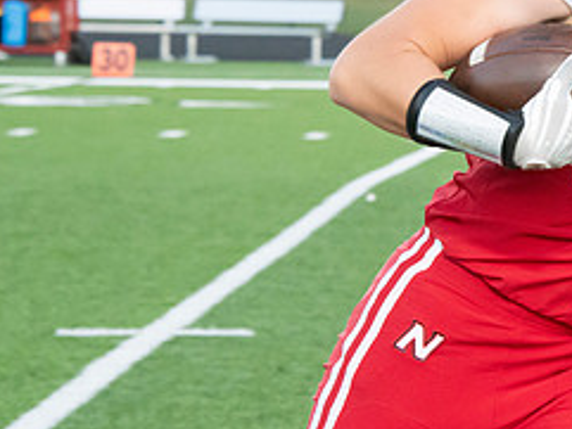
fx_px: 5538
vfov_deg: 4.4
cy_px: 79
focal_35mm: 335
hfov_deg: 5.9
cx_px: 684
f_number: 9
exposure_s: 1/400
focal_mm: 145
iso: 8000
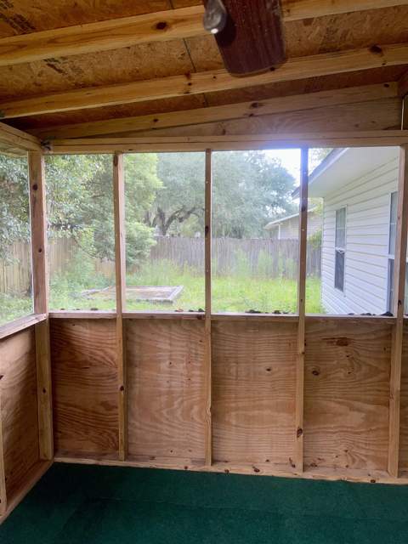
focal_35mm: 25
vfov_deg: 69.4
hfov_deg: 54.9
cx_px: 204
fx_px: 393
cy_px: 272
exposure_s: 1/70
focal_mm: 5.1
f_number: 1.6
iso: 32
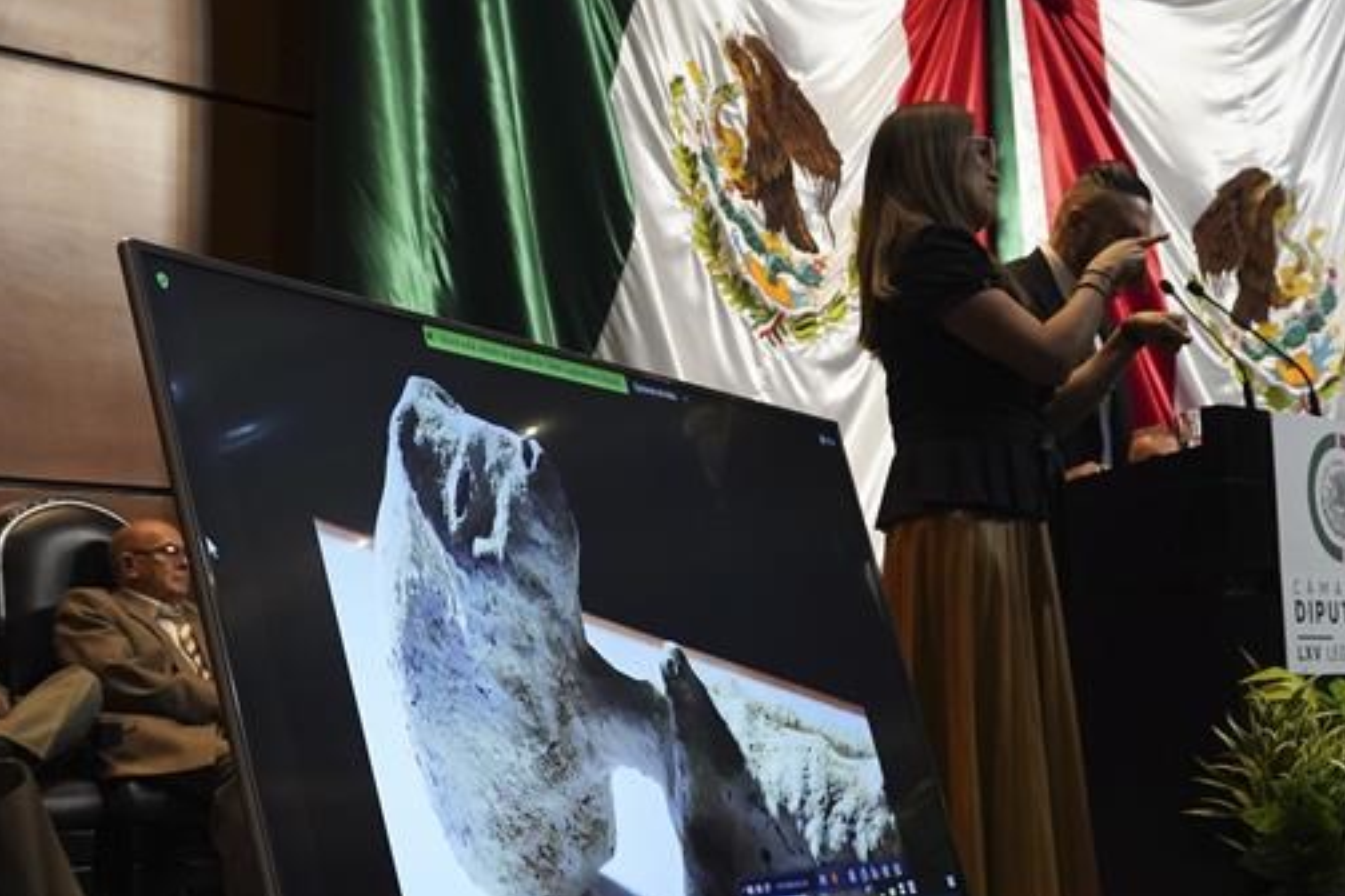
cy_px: 553
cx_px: 809
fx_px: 2503
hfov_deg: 30.0
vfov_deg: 20.3
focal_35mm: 67
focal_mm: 35
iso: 2500
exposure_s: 1/200
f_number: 5
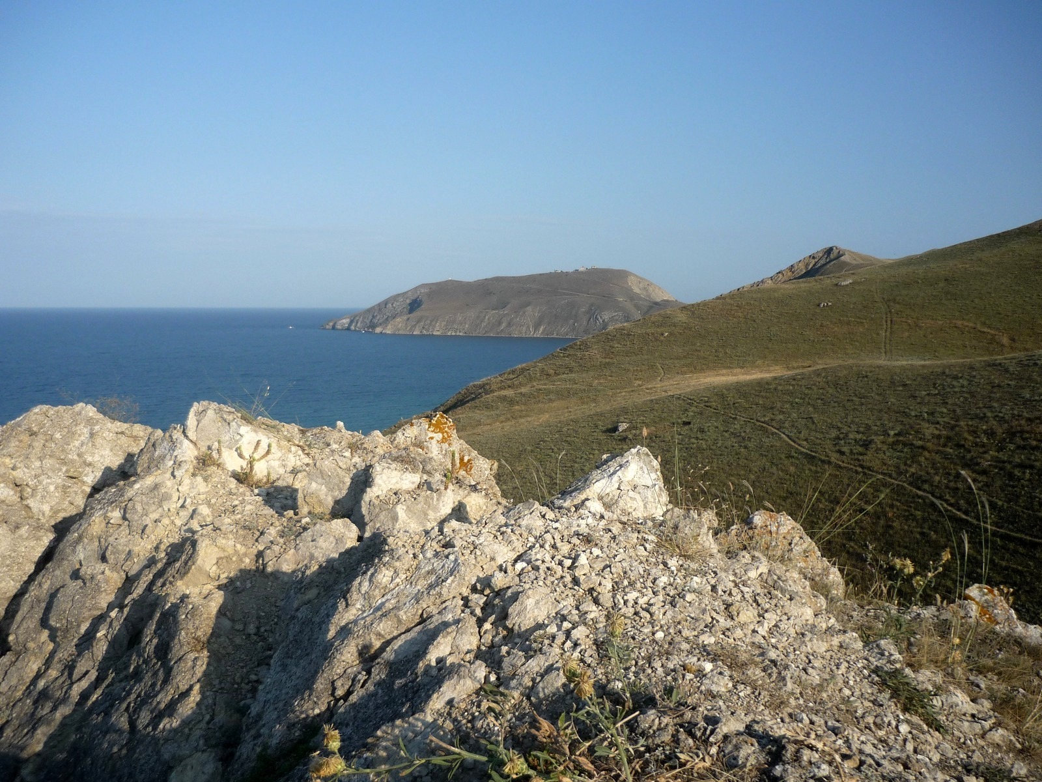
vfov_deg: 42.9
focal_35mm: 33
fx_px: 993
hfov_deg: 55.4
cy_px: 391
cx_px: 521
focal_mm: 5.5
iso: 100
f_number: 8
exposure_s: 1/200
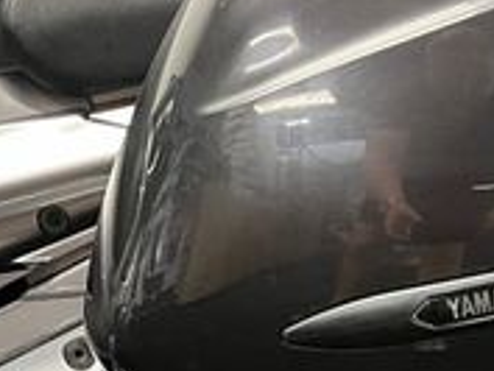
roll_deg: -3.0
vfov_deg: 14.6
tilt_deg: -16.1
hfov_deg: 20.1
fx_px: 1342
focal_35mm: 94
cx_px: 522
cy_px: 569
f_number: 1.6
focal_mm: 5.1
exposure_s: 1/50
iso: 400
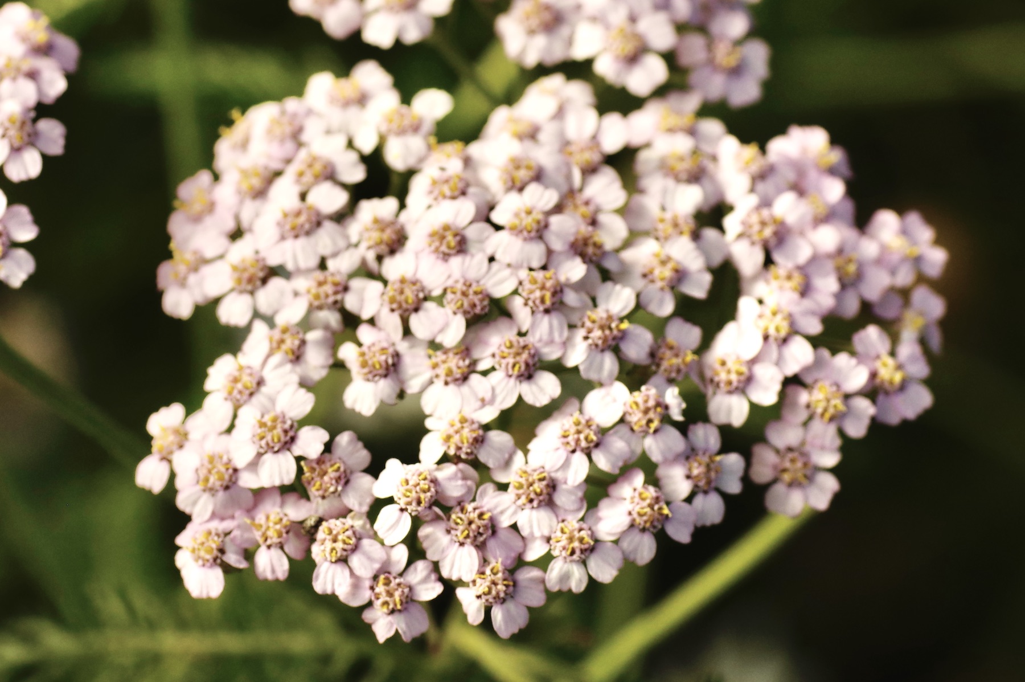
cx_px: 512
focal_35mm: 105
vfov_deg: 13.0
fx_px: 2987
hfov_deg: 19.5
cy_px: 341
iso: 400
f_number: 6.3
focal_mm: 70
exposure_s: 1/500
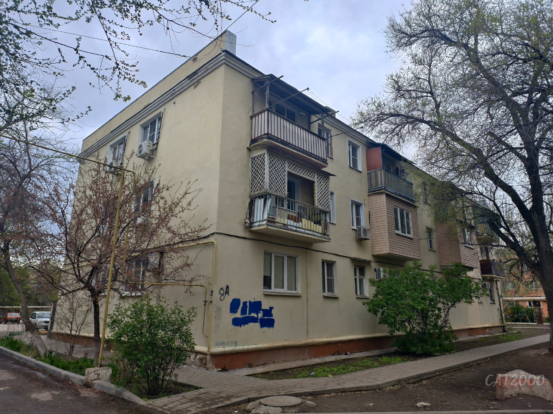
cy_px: 207
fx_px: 367
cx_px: 276
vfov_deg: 58.9
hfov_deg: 73.9
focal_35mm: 23
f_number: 1.57
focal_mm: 6.54
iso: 72
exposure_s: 1/257
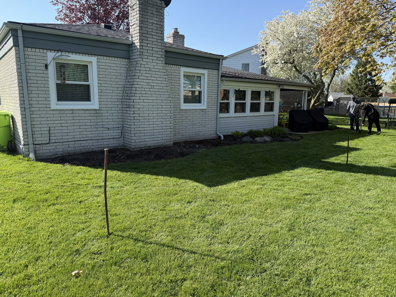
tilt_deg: -9.3
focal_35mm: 24
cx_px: 198
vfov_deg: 56.8
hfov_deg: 71.6
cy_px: 148
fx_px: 275
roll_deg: -0.8
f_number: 1.78
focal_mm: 6.76
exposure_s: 1/1901
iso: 80
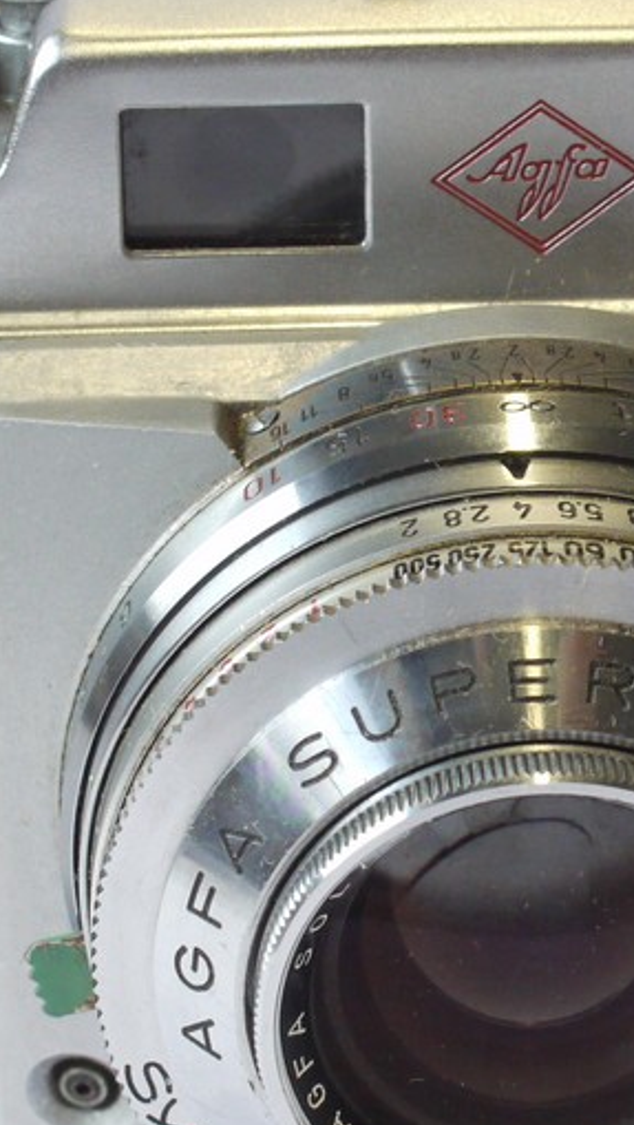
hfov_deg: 7.9
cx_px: 566
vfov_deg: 14.0
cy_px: 592
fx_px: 4594
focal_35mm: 154
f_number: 8
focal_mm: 30
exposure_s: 1/80
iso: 800
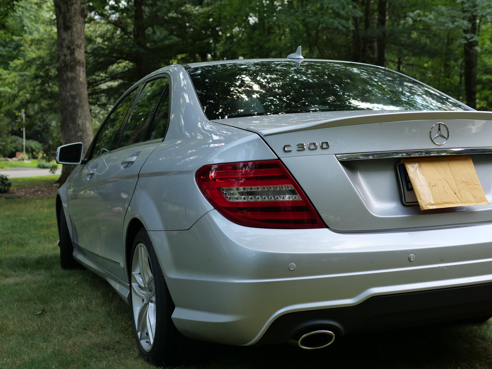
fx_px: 711
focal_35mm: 50
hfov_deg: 38.2
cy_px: 184
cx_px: 246
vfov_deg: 29.1
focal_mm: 25
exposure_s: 1/500
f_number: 2.8
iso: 200
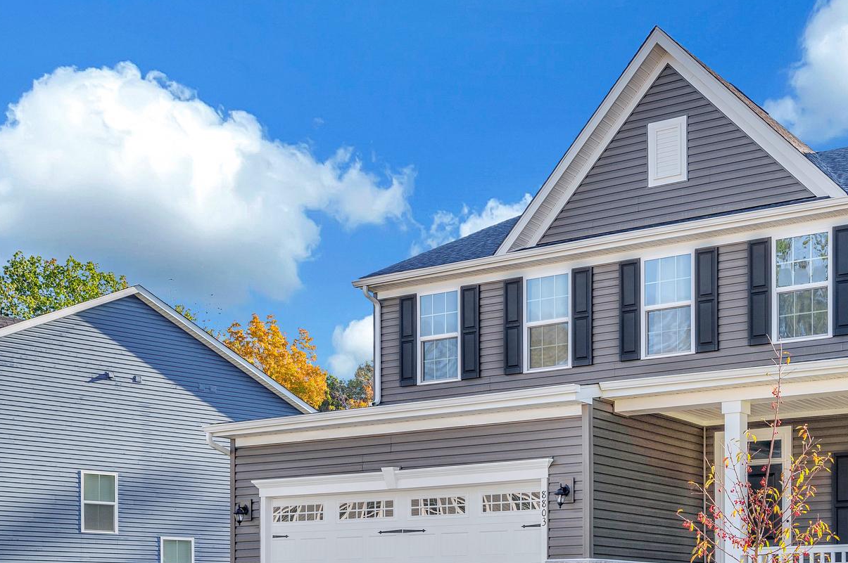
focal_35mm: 51
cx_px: 678
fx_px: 1200
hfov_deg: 37.5
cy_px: 405
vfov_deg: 26.2
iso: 100
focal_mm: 30
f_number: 6.3
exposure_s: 1/320
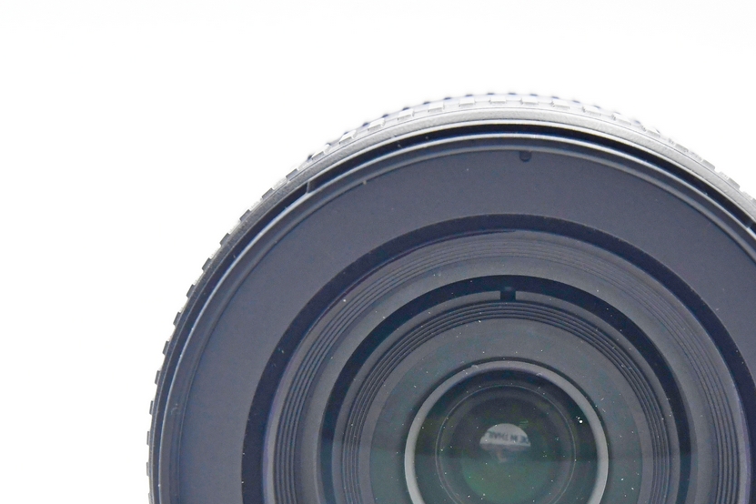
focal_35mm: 195
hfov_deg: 10.5
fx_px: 4095
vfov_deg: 7.0
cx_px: 503
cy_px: 445
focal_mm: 72
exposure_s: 1/125
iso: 1600
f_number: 8
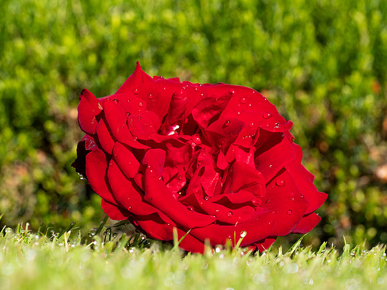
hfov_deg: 16.4
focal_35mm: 120
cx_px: 194
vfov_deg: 12.3
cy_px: 145
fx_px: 1342
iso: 200
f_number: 7.1
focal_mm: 60
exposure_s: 1/250
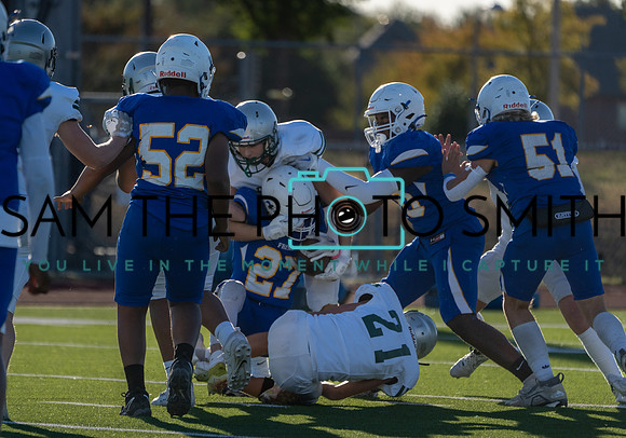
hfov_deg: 4.1
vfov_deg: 2.9
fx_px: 8641
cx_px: 238
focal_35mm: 489
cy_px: 257
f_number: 5.6
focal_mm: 400
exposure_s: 1/1250
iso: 400
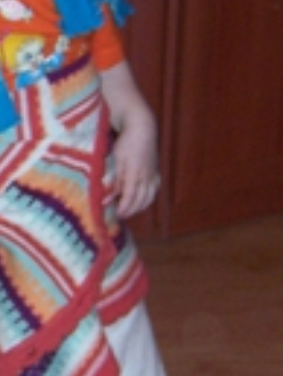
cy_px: 99
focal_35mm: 115
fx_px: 1251
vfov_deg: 17.0
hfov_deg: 12.6
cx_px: -64
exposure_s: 1/60
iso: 140
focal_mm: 5.5
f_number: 2.8
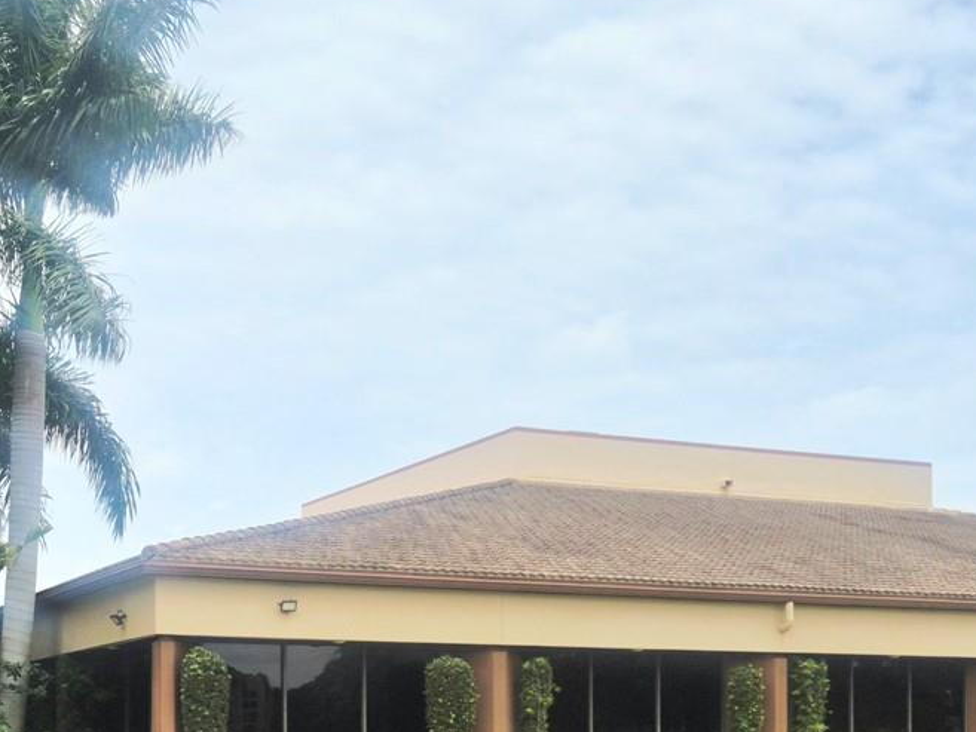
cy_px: 726
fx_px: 1579
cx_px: 355
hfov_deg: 34.1
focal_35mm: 56
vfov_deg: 24.9
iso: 50
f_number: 1.8
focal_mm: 5.4
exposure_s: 1/10000
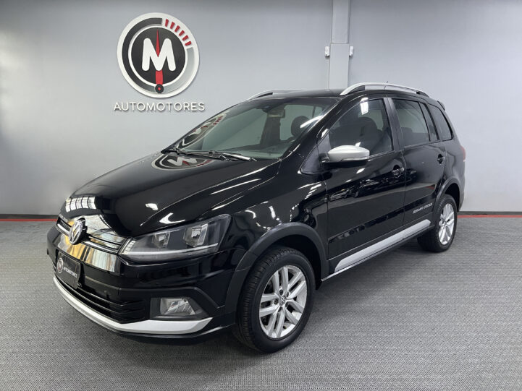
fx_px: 377
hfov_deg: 69.4
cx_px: 261
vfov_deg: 54.9
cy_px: 196
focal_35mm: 25
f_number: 1.6
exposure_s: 1/43
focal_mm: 5.1
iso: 500
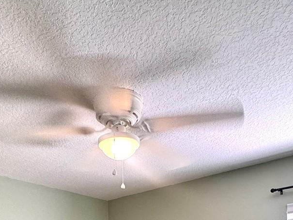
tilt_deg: -1.3
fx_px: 313
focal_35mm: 37
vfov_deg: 30.9
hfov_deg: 50.0
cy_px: 281
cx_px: 128
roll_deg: +0.7
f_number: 2.2
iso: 200
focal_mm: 2.22
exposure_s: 1/60
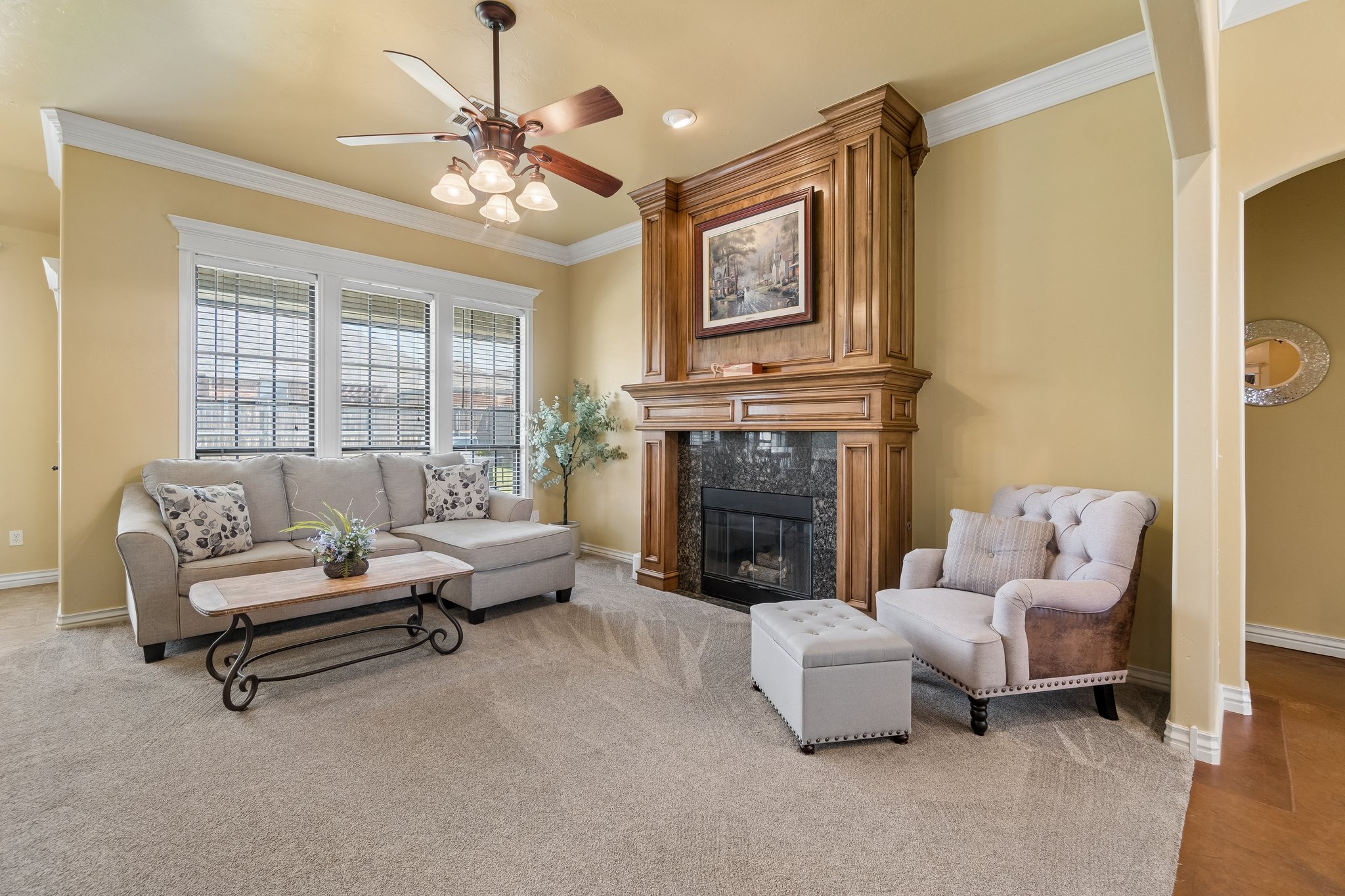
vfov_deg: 77.3
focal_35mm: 15
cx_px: 672
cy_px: 448
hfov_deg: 100.4
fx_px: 560
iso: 200
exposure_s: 1/50
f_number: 6.3
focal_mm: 10
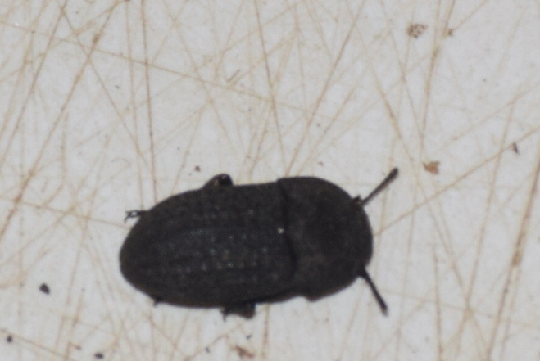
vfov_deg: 4.5
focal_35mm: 305
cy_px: 224
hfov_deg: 6.7
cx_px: 253
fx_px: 4580
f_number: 5.6
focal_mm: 140
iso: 400
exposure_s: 1/60
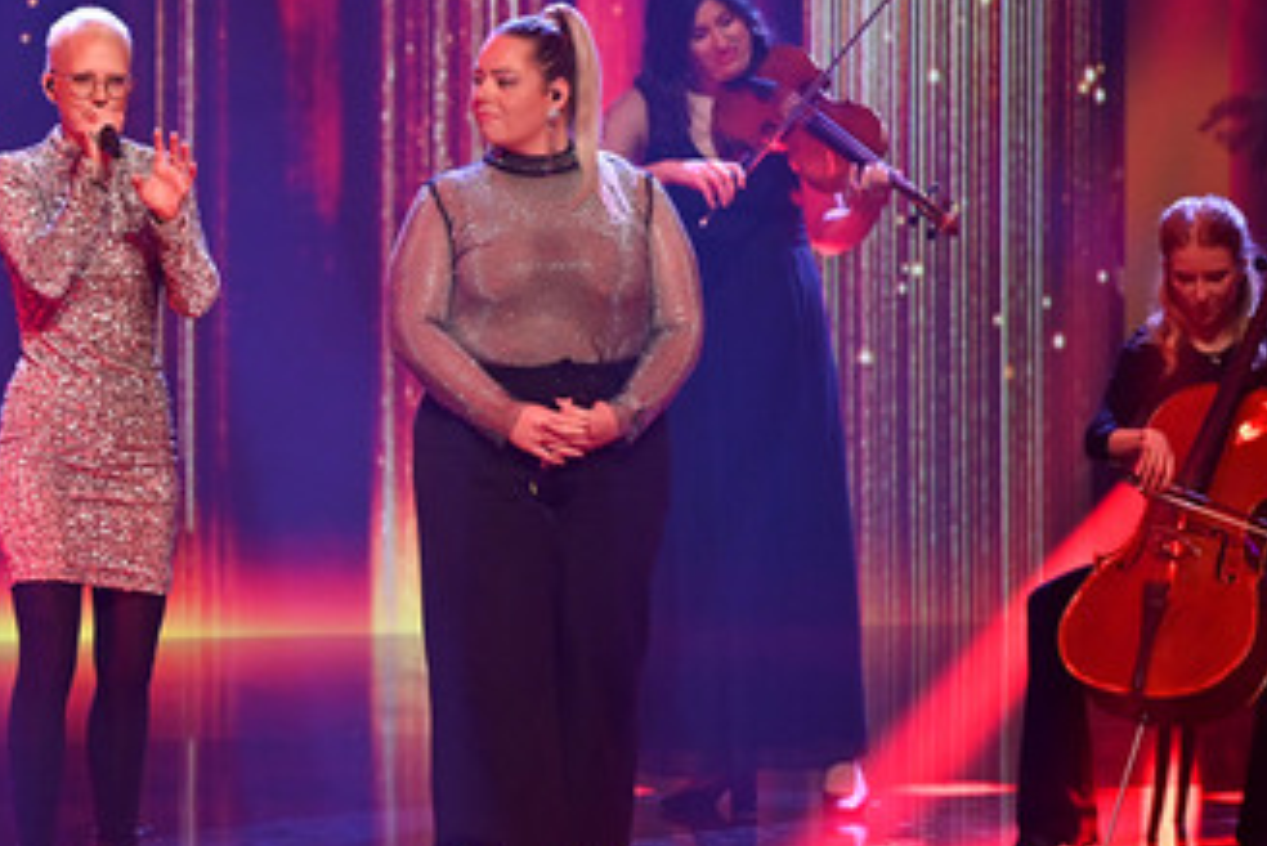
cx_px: 576
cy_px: 464
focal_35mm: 274
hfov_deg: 7.5
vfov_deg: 5.0
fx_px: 9647
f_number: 2.8
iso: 2000
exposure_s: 1/400
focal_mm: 200
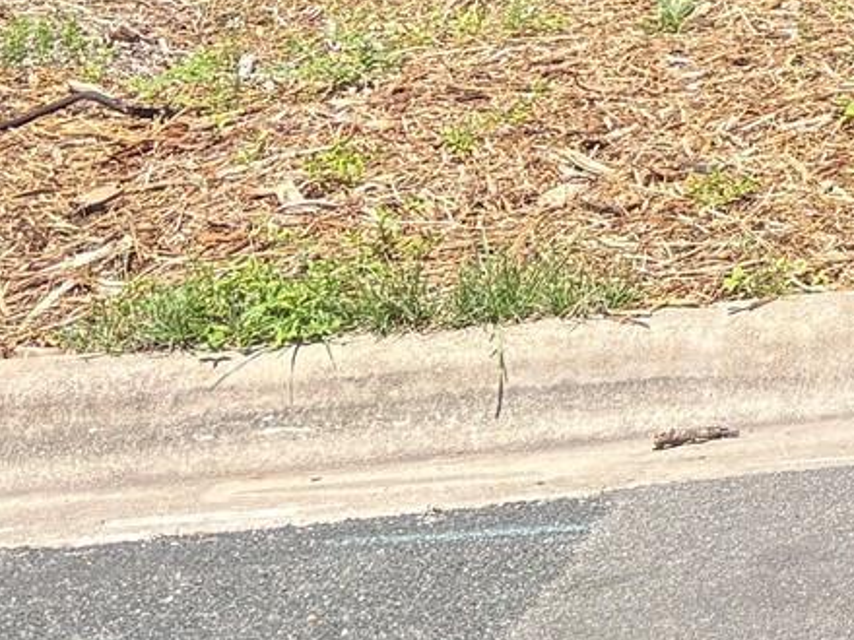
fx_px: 2985
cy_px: -832
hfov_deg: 13.1
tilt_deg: +2.8
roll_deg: +1.5
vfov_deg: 10.7
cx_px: 1923
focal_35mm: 121
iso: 50
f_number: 1.6
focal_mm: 5.96
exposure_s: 1/1064
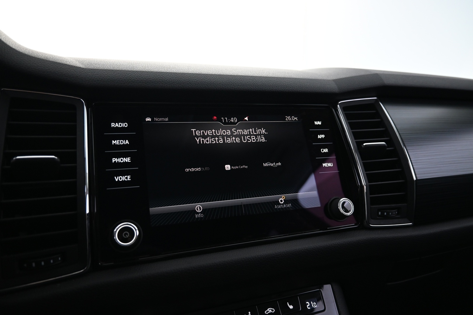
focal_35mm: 24
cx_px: 236
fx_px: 315
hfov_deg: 73.7
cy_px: 158
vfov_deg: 53.1
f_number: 3.5
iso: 1000
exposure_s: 1/25
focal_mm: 16
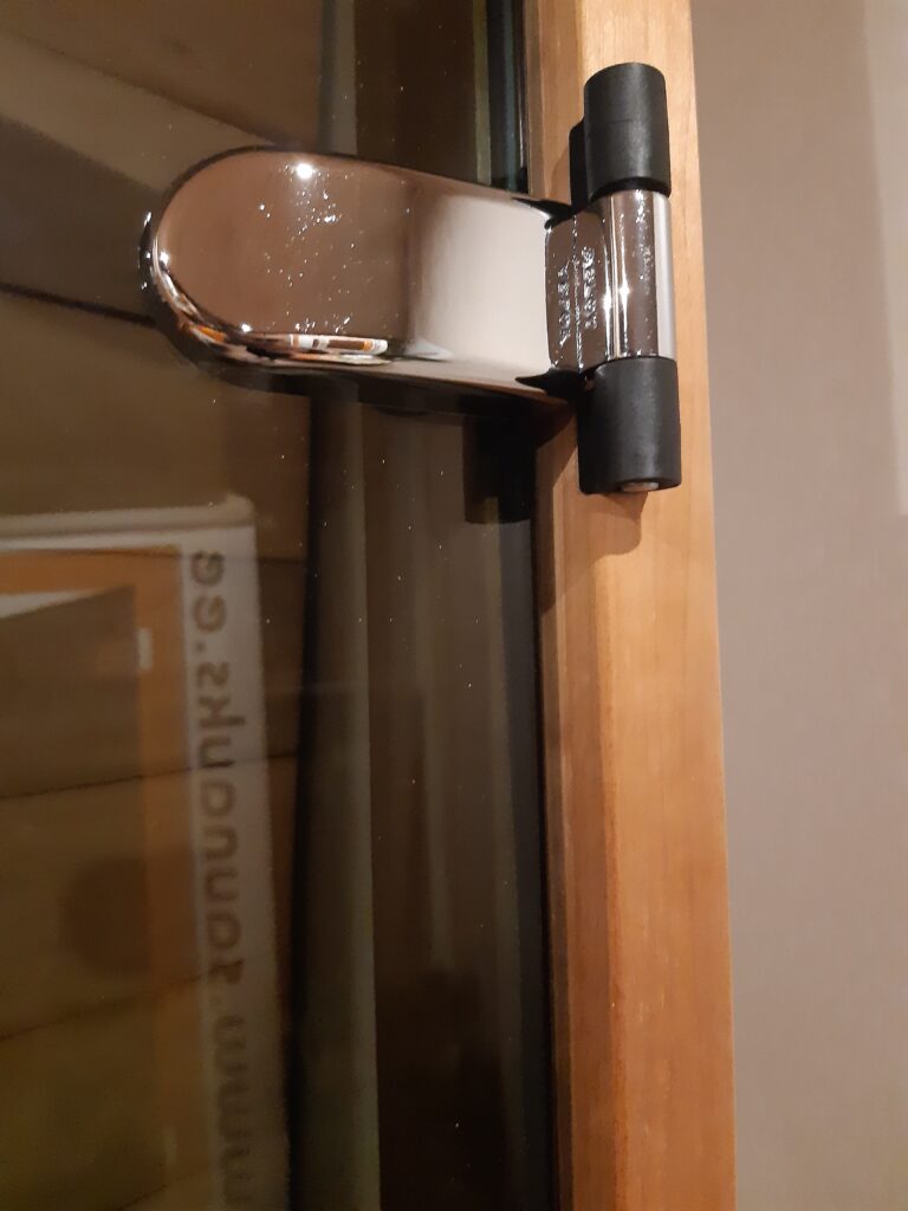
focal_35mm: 26
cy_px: 606
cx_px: 454
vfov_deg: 67.3
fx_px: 909
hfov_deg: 53.1
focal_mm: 3.92
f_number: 1.7
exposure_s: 1/25
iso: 640
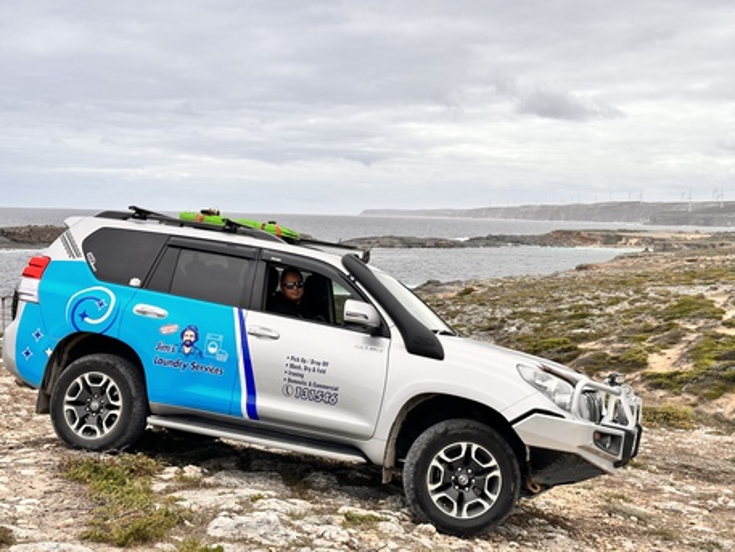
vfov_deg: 30.3
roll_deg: -1.4
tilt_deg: -3.7
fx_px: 1019
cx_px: 368
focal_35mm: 48
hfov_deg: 39.6
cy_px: 276
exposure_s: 1/3731
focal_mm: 6.86
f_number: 1.78
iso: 64
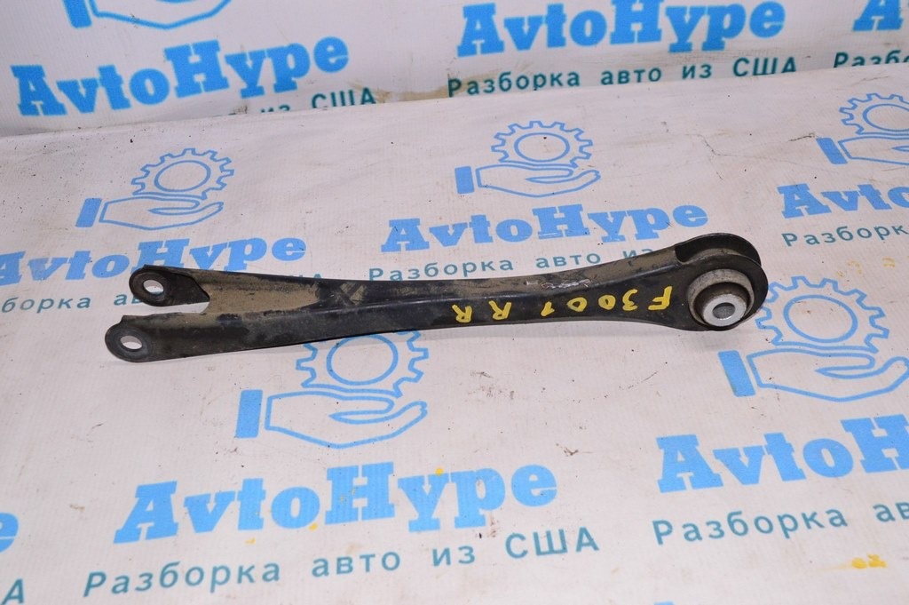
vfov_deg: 35.4
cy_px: 302
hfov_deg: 51.3
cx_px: 454
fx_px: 946
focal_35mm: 38
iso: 1600
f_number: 8
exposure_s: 1/200
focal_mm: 25
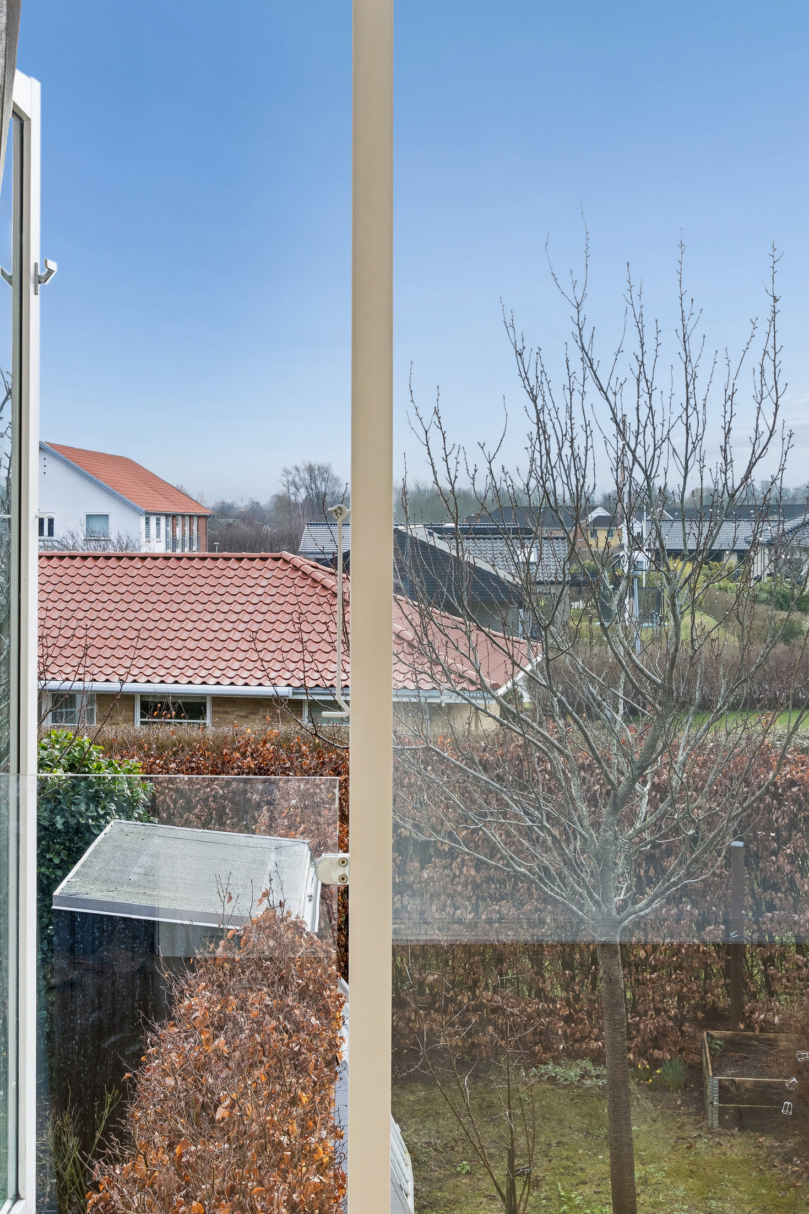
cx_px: 301
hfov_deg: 27.4
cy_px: 498
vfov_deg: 40.2
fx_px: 1652
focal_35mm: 49
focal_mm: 24
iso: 200
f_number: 8
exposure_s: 1/80
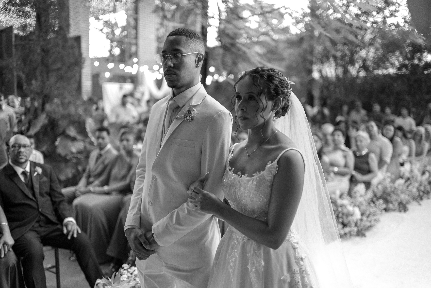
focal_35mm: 35
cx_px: 216
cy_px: 144
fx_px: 419
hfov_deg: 54.4
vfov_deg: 37.9
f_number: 1.4
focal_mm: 35
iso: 2500
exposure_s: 1/640
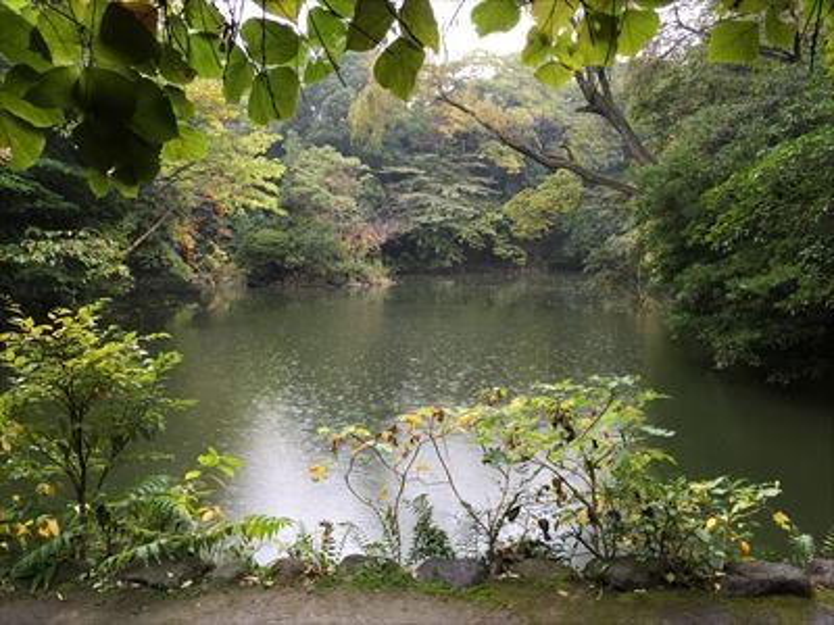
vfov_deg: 48.2
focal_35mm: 29
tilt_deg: -4.0
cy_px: 312
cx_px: 417
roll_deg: +1.2
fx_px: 699
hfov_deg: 61.7
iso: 40
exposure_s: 1/30
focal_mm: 4.15
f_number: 2.2
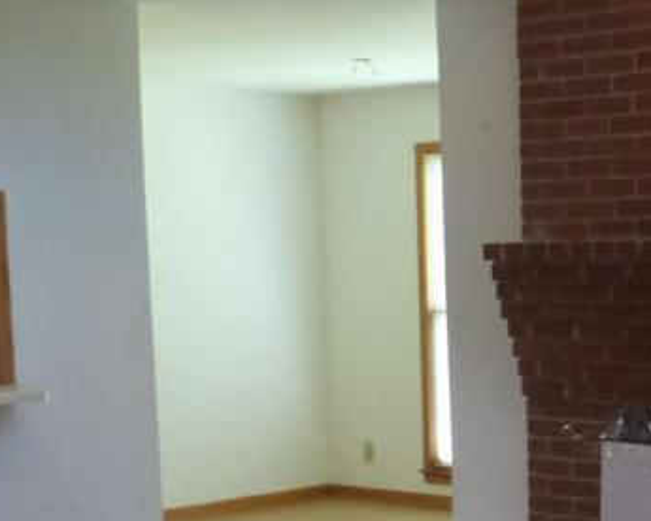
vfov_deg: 17.8
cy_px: 470
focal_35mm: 85
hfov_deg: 21.7
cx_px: 643
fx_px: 1638
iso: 320
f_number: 2.8
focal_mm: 4.5
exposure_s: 1/60
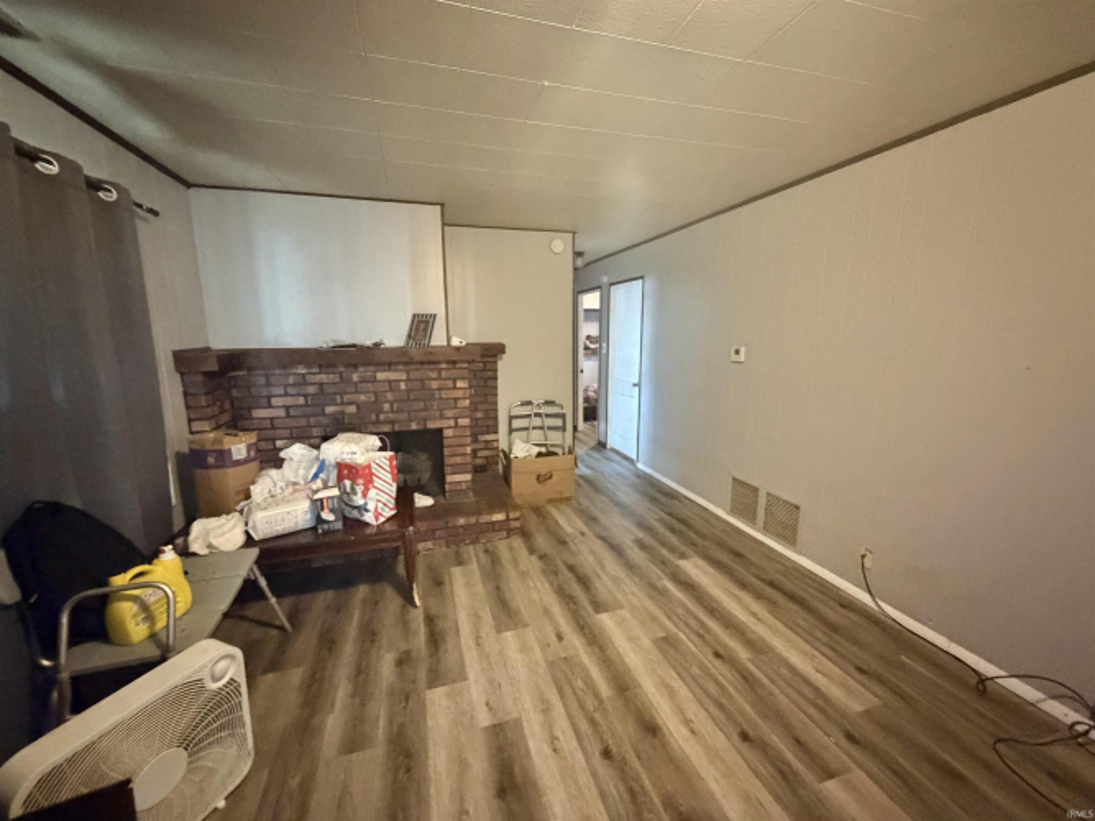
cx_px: 548
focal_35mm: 14
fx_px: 443
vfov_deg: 85.7
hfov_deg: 102.1
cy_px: 410
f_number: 2.2
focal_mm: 2.22
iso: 1000
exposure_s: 1/60
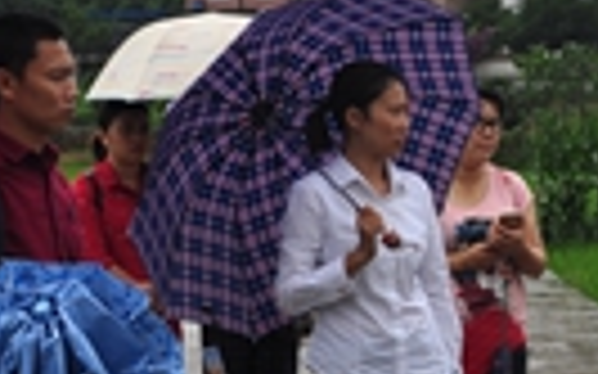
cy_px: 279
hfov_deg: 19.4
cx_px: 661
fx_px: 1678
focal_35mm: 103
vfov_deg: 12.7
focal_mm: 18
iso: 200
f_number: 8
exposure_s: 1/250
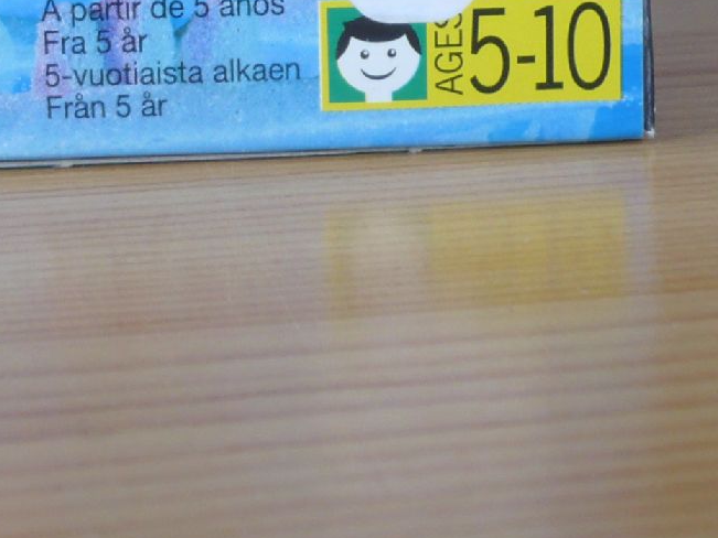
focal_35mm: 106
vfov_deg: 13.3
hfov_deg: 18.5
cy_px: -220
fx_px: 2198
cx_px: 199
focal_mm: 5.8
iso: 100
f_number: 2.8
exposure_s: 1/40
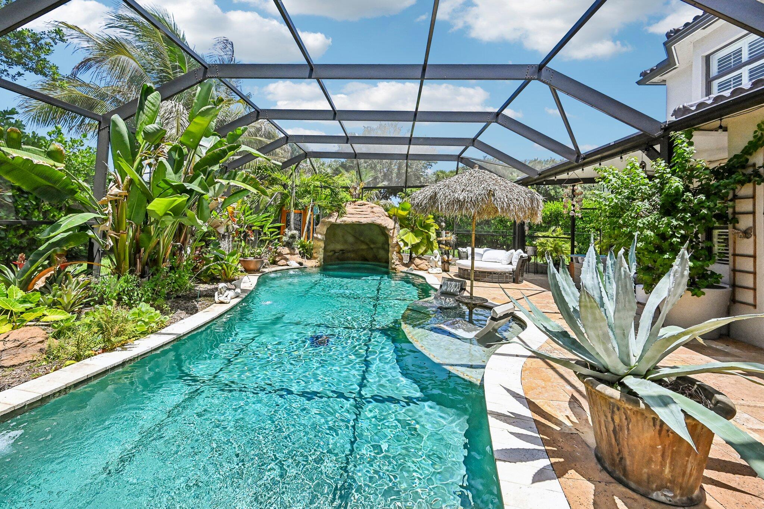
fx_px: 297
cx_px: 382
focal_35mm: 14
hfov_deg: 104.3
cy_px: 254
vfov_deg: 81.2
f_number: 8
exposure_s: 1/5000
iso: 3200
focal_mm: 14
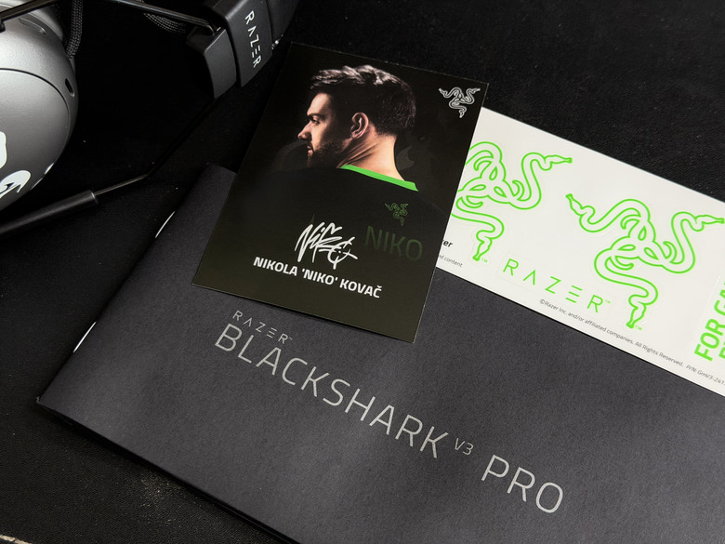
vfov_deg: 30.3
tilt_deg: -62.8
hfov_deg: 39.7
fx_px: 1005
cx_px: 362
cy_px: 272
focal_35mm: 48
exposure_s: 1/60
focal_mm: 6.76
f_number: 1.78
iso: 160
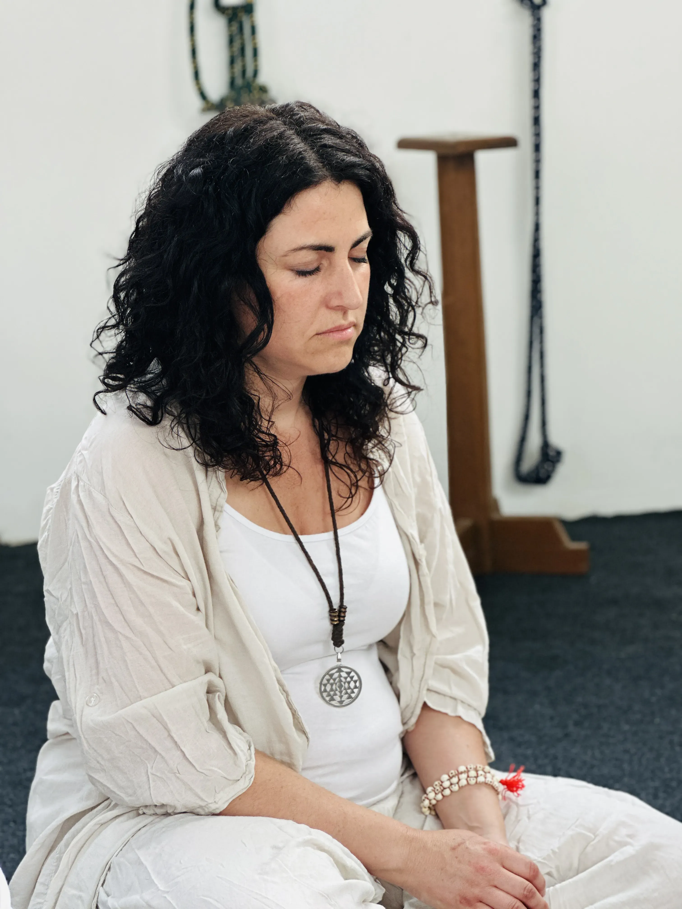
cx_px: 341
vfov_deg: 25.3
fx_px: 2023
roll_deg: +1.2
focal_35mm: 77
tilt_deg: -12.6
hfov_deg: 19.1
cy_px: 454
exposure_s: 1/50
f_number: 2.8
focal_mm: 9
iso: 160
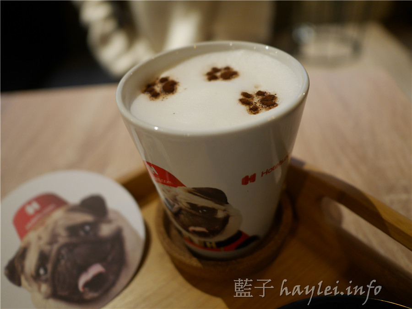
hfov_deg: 60.0
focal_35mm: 30
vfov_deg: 46.8
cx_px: 206
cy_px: 154
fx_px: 357
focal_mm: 15
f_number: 1.7
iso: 800
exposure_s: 1/60
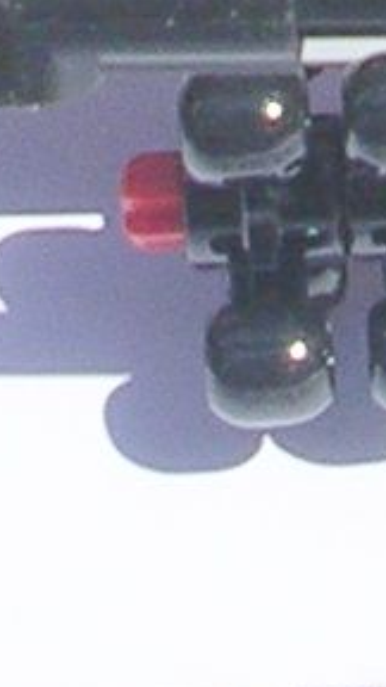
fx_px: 5350
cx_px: 479
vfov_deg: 6.9
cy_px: -1035
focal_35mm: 294
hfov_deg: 4.1
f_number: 5.6
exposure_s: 1/405
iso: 50
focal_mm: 5.8
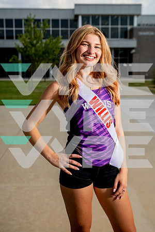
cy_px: 116
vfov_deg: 40.3
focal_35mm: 49
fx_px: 316
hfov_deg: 27.5
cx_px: 78
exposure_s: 1/2000
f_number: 4.5
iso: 125
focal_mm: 49
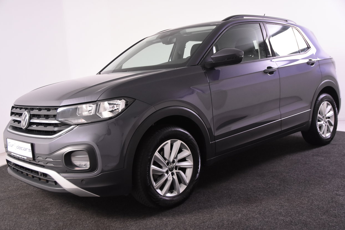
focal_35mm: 40
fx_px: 383
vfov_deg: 33.4
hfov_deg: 48.5
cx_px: 169
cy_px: 114
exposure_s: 1/60
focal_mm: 26
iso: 1600
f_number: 4
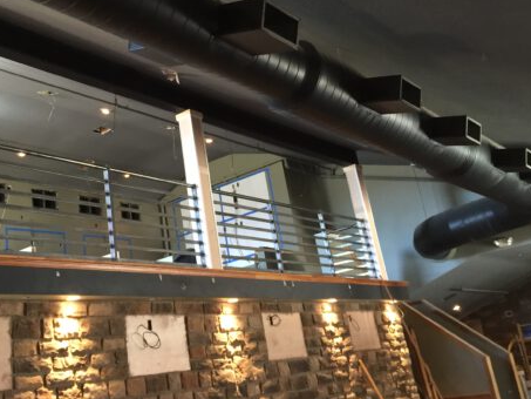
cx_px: 181
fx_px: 629
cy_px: 128
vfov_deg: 34.8
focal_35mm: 41
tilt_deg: +21.4
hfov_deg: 45.1
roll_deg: +5.5
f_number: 2.2
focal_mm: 4.15
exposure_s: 1/10
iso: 100
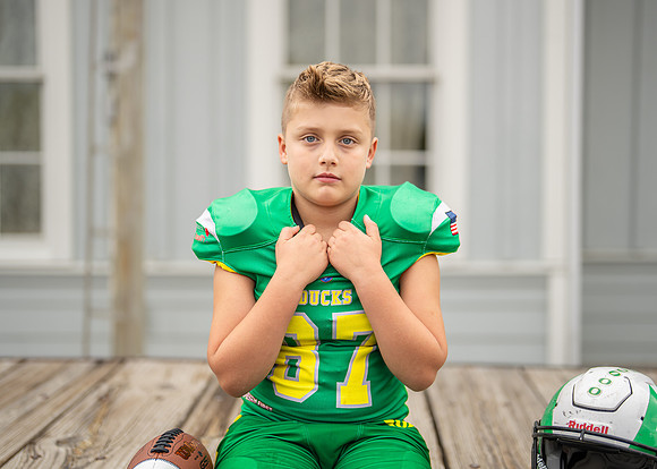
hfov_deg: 34.6
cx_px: 341
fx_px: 1054
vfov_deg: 25.1
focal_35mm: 57
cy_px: 217
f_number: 1.2
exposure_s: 1/2000
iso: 125
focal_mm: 50
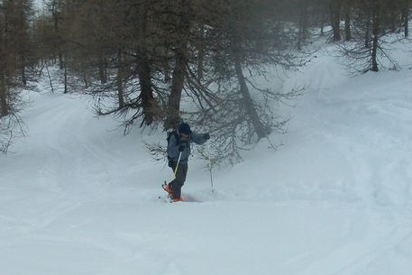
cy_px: 191
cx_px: 254
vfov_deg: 20.2
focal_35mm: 67
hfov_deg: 30.0
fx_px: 767
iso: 80
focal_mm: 5.7
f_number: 5.5
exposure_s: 1/640
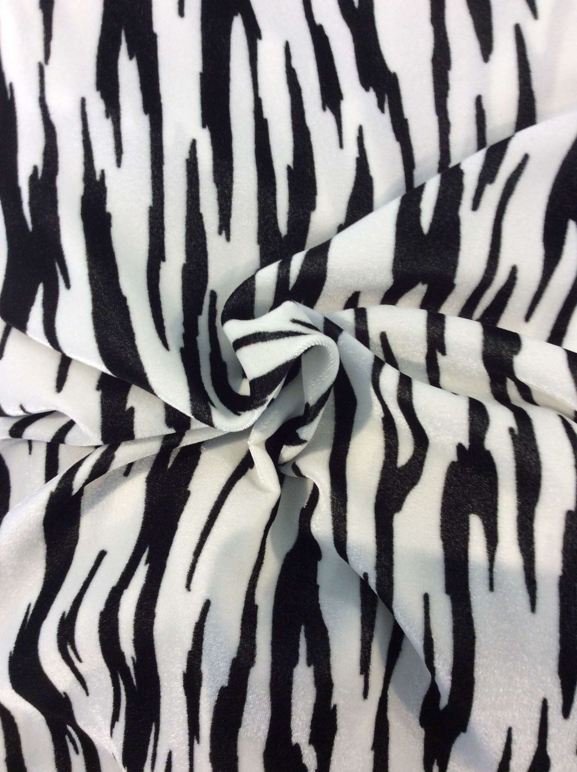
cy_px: 386
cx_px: 288
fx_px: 713
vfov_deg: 56.9
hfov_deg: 44.1
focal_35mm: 32
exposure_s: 1/24
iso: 50
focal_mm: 3.3
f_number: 2.4
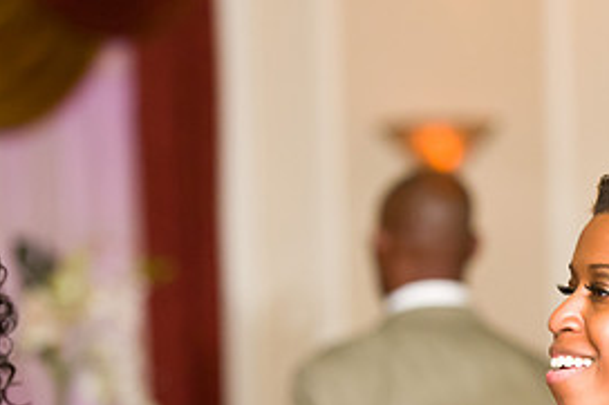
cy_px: 286
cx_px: 607
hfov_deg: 8.3
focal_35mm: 247
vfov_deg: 5.6
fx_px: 4176
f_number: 3.2
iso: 3200
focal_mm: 116
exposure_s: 1/125
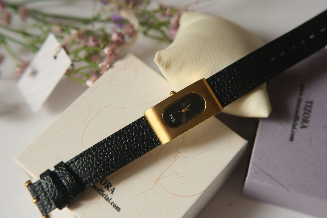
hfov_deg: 39.6
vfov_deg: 27.0
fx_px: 454
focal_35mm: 50
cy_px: 109
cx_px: 164
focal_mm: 33
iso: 640
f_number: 3.6
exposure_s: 1/160
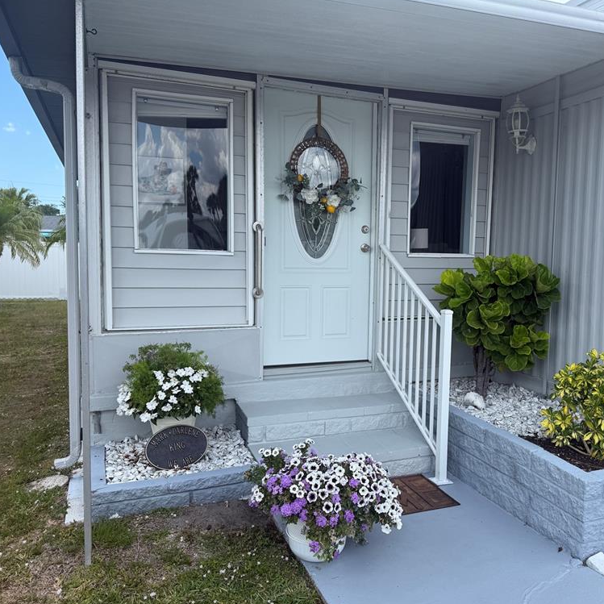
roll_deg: -1.2
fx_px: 572
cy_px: 303
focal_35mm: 29
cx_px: 357
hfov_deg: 55.3
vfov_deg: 55.6
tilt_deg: -3.9
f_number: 1.78
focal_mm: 6.76
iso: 80
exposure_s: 1/1901
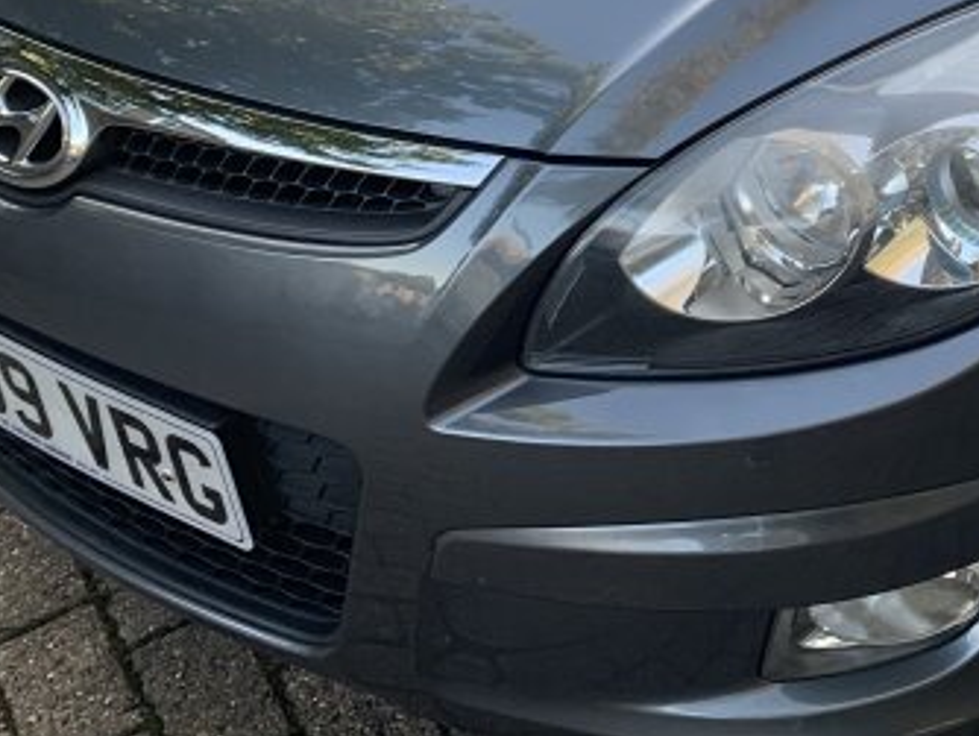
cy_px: -169
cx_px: 1155
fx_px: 1981
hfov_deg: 25.2
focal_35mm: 70
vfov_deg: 19.7
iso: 40
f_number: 1.8
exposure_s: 1/121
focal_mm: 4.25
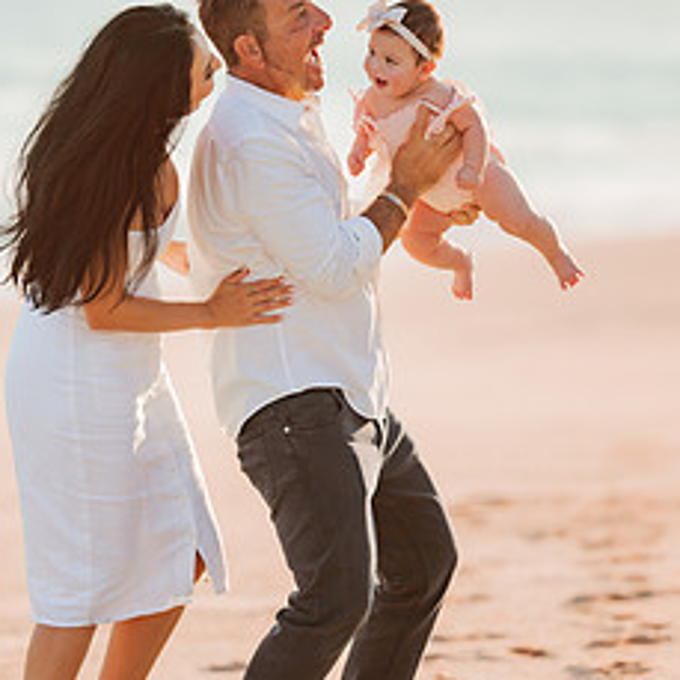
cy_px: 309
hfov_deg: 7.8
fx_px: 5001
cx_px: 285
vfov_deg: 7.8
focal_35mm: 225
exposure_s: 1/3200
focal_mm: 135
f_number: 1.8
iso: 100
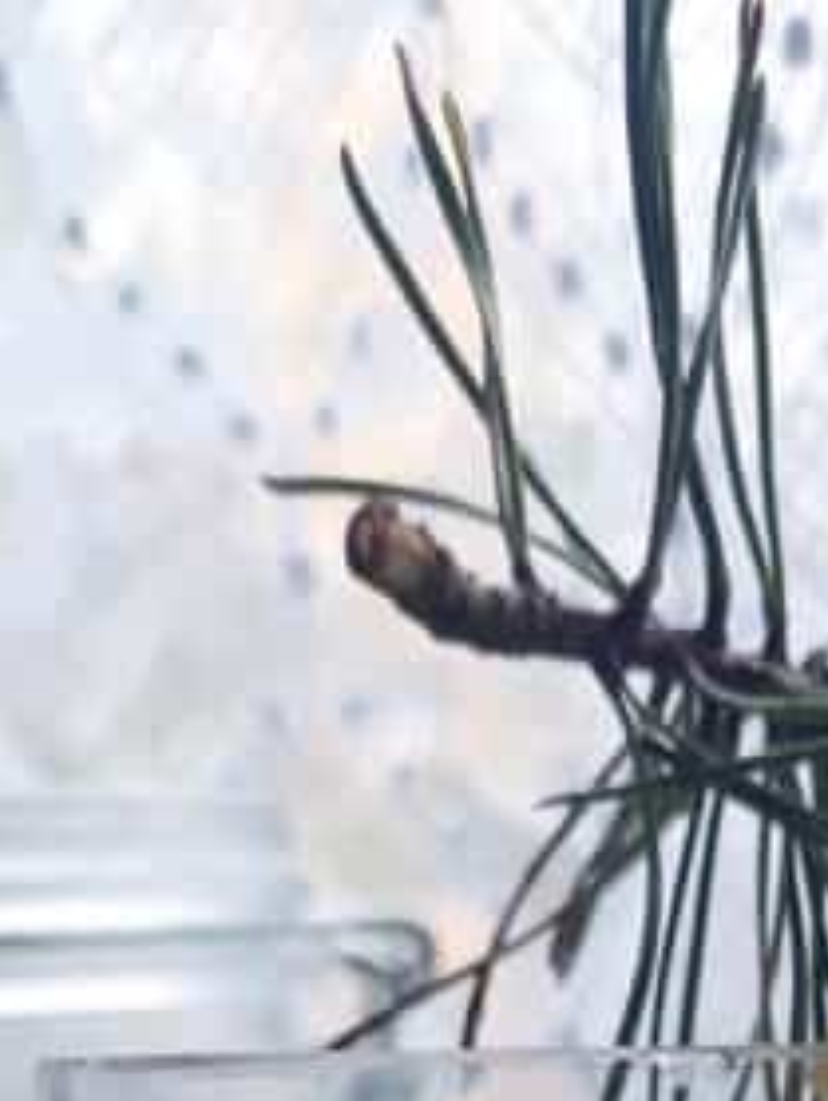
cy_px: 1960
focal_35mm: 92
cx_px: 689
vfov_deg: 17.4
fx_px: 2930
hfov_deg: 16.0
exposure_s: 1/100
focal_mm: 5.23
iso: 160
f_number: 1.8
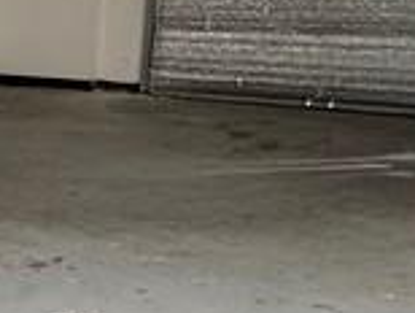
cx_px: -455
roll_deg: +3.2
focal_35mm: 93
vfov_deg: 15.9
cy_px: 178
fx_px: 1117
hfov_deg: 15.7
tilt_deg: -12.0
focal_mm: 2.22
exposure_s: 1/63
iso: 320
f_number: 2.2
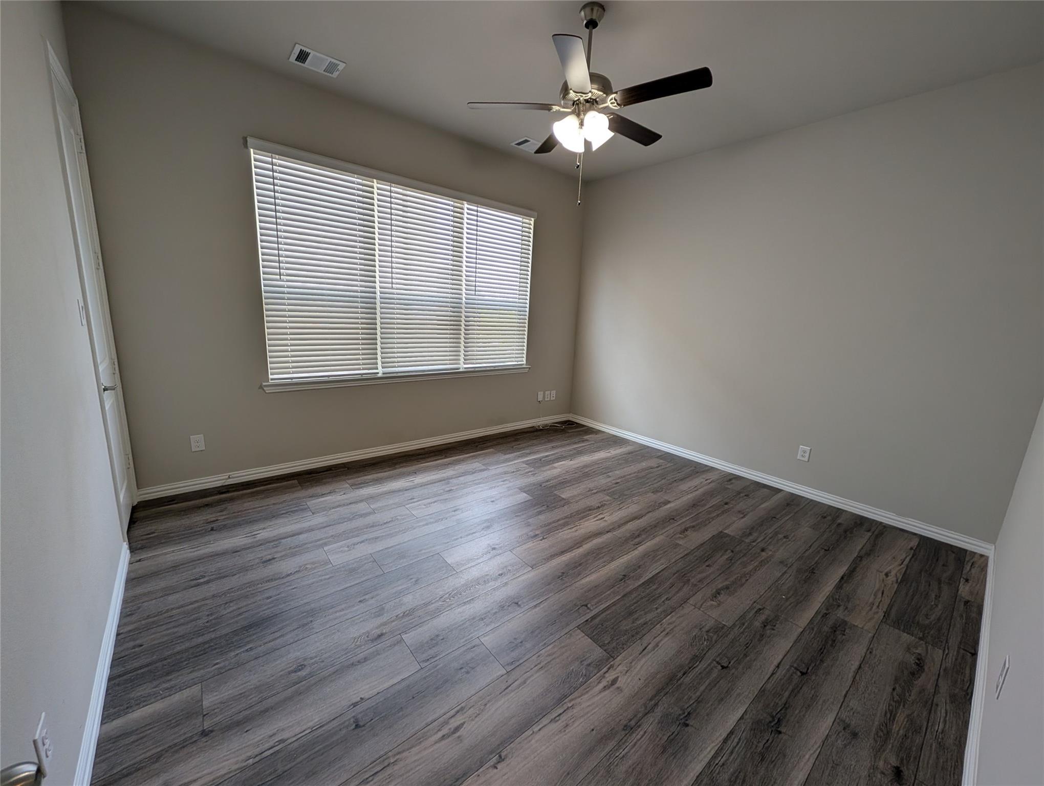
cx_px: 522
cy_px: 393
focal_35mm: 12
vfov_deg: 94.6
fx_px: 362
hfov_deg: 110.5
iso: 48
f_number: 1.7
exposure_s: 1/173
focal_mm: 2.02
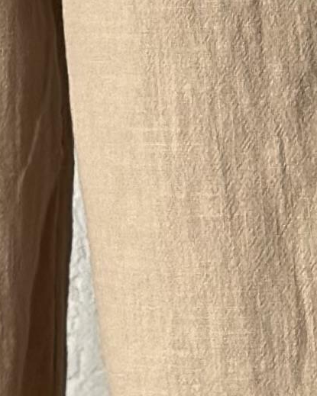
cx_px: 72
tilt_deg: +4.6
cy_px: -422
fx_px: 4270
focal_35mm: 364
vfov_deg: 5.2
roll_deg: +0.1
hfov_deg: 4.2
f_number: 1.78
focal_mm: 6.86
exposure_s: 1/121
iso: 80
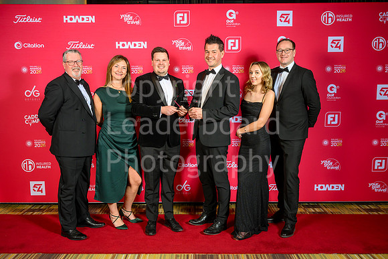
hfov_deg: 55.8
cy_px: 130
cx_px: 194
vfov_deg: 38.9
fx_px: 367
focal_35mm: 34
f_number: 5.6
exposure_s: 1/125
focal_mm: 34
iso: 250
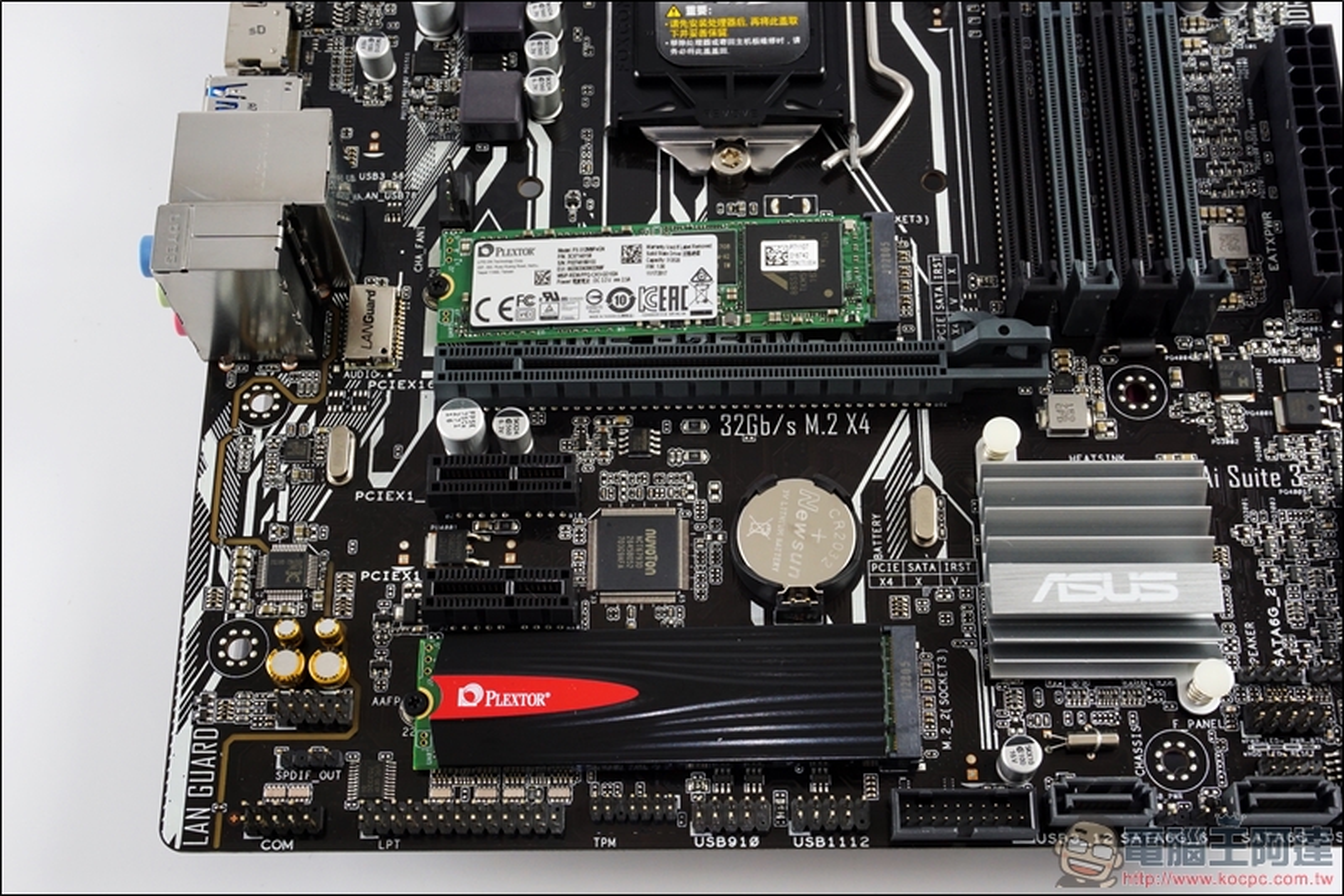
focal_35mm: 48
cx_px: 672
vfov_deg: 28.1
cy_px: 448
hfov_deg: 41.1
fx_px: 1792
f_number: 16
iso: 400
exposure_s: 1/2.5
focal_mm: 32
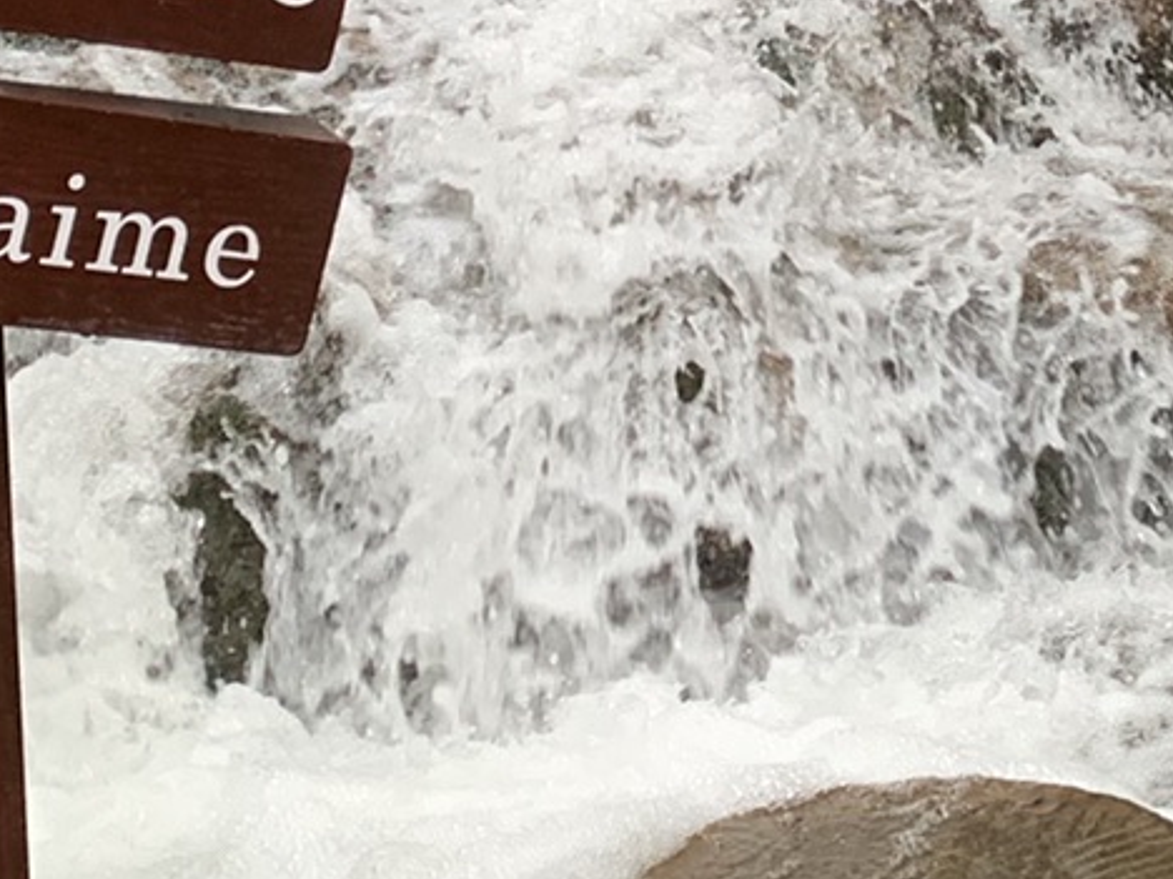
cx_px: 1055
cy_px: -786
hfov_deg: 17.5
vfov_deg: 12.1
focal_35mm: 111
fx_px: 3761
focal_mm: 4.25
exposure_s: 1/121
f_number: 1.8
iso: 64
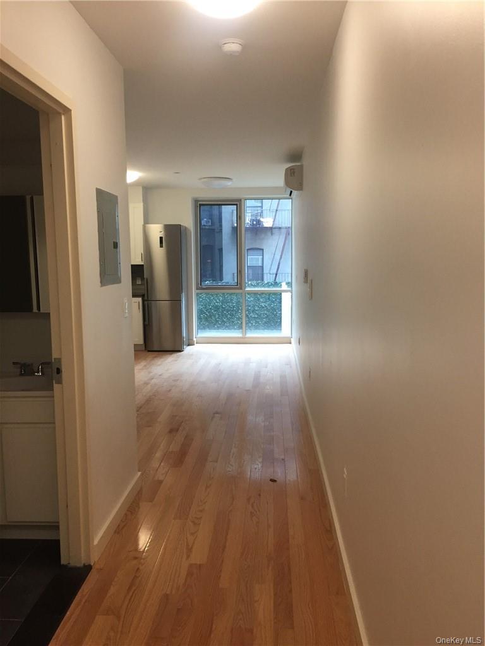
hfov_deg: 48.2
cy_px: 323
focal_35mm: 29
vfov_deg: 61.7
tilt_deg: -7.3
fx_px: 542
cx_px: 242
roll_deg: +0.0
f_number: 2.2
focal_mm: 4.15
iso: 50
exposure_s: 1/30
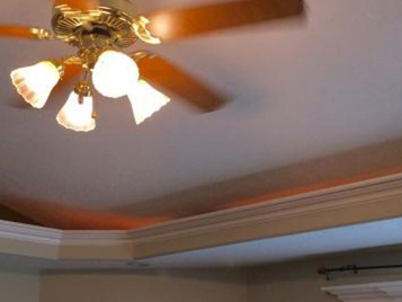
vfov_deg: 27.9
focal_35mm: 52
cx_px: 163
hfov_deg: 36.7
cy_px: 193
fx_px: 604
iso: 32
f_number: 2.2
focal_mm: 4.15
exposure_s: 1/78
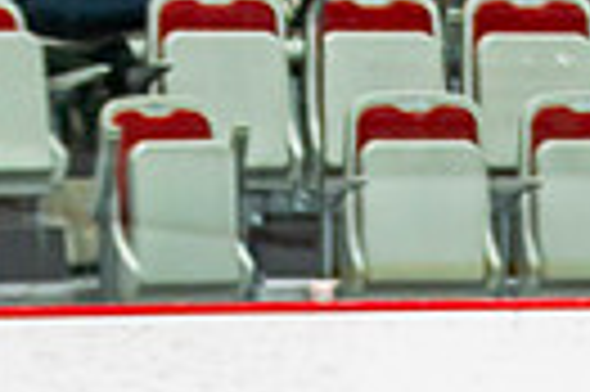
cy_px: 849
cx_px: 415
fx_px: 10476
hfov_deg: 3.2
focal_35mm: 640
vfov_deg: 2.1
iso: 400
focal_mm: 95
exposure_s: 1/640
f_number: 2.8
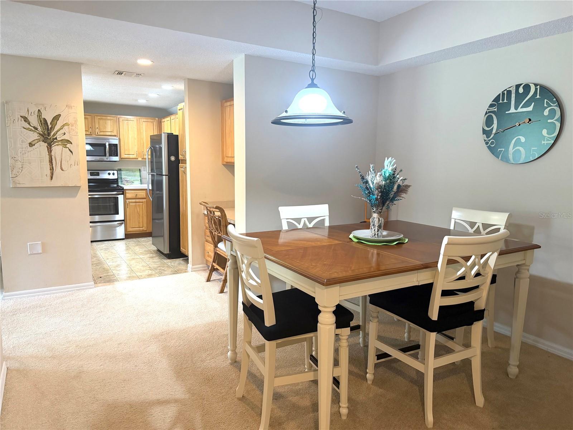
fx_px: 397
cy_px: 215
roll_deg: -1.1
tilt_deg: -7.7
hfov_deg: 71.6
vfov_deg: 56.8
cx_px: 286
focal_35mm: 24
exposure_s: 1/60
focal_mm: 6.76
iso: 250
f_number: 1.78
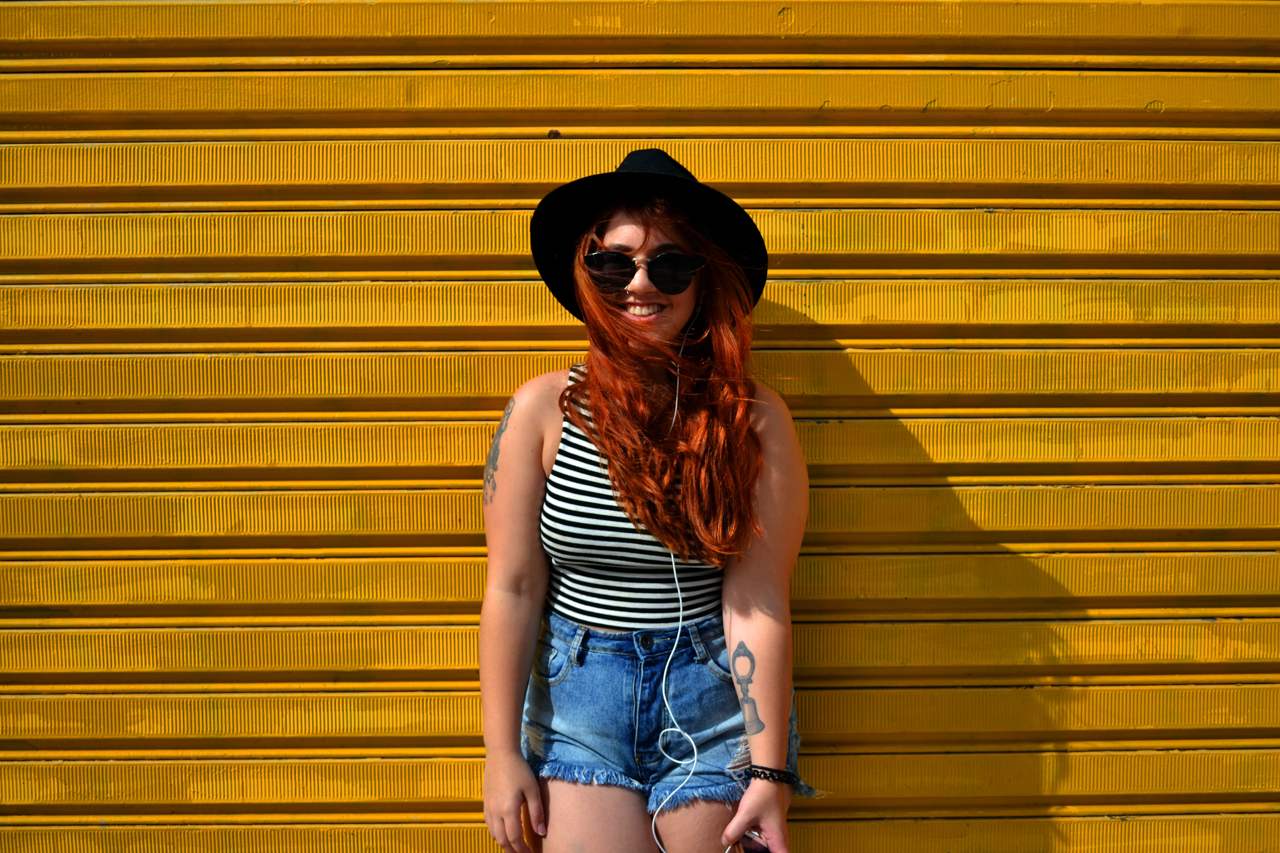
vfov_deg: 36.9
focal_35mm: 36
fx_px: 1280
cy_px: 426
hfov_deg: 53.1
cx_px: 640
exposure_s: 1/1000
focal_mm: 24
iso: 100
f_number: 4
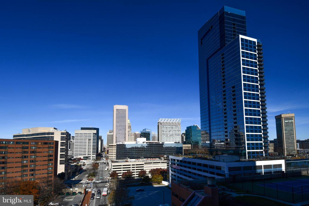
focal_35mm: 18
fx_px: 154
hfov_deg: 90.0
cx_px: 154
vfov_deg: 67.4
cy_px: 103
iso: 100
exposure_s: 1/320
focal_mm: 12
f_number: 9
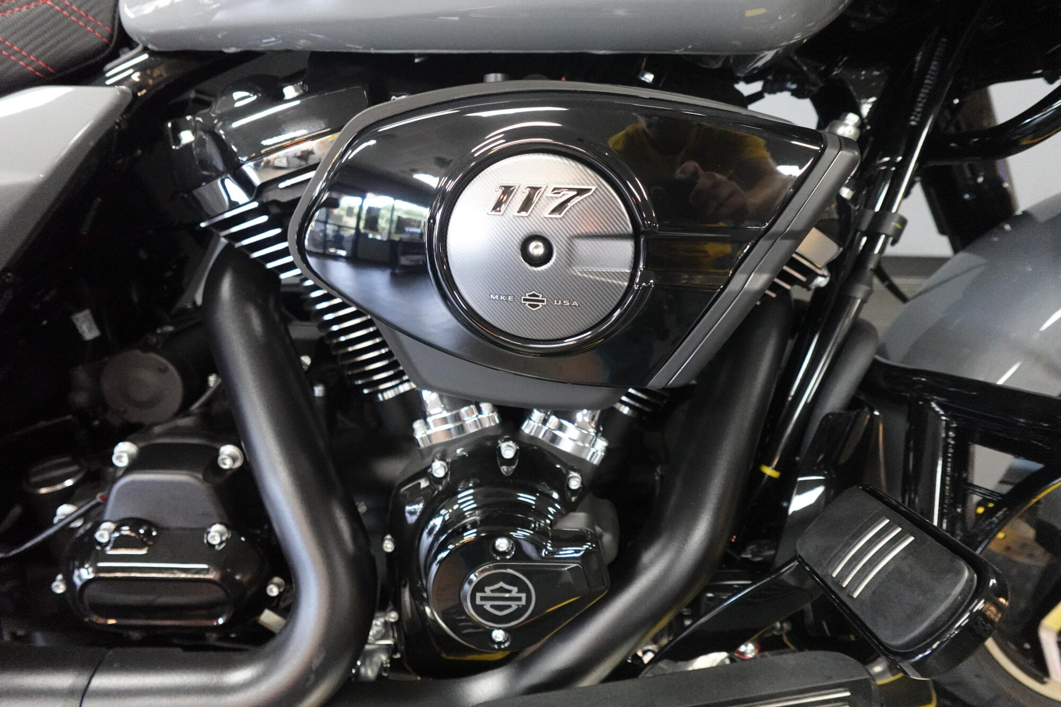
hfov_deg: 84.0
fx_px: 589
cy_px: 354
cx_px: 530
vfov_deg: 61.9
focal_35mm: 20
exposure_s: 1/160
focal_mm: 7.6
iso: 3200
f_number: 2
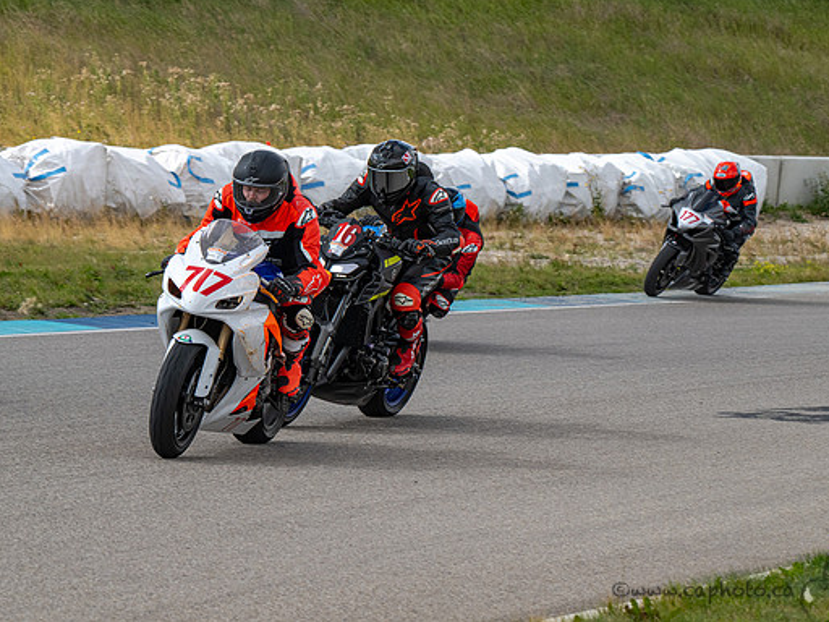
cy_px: 310
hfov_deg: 10.1
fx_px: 4694
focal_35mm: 196
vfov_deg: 7.6
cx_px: 390
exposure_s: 1/800
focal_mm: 180
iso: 800
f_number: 11
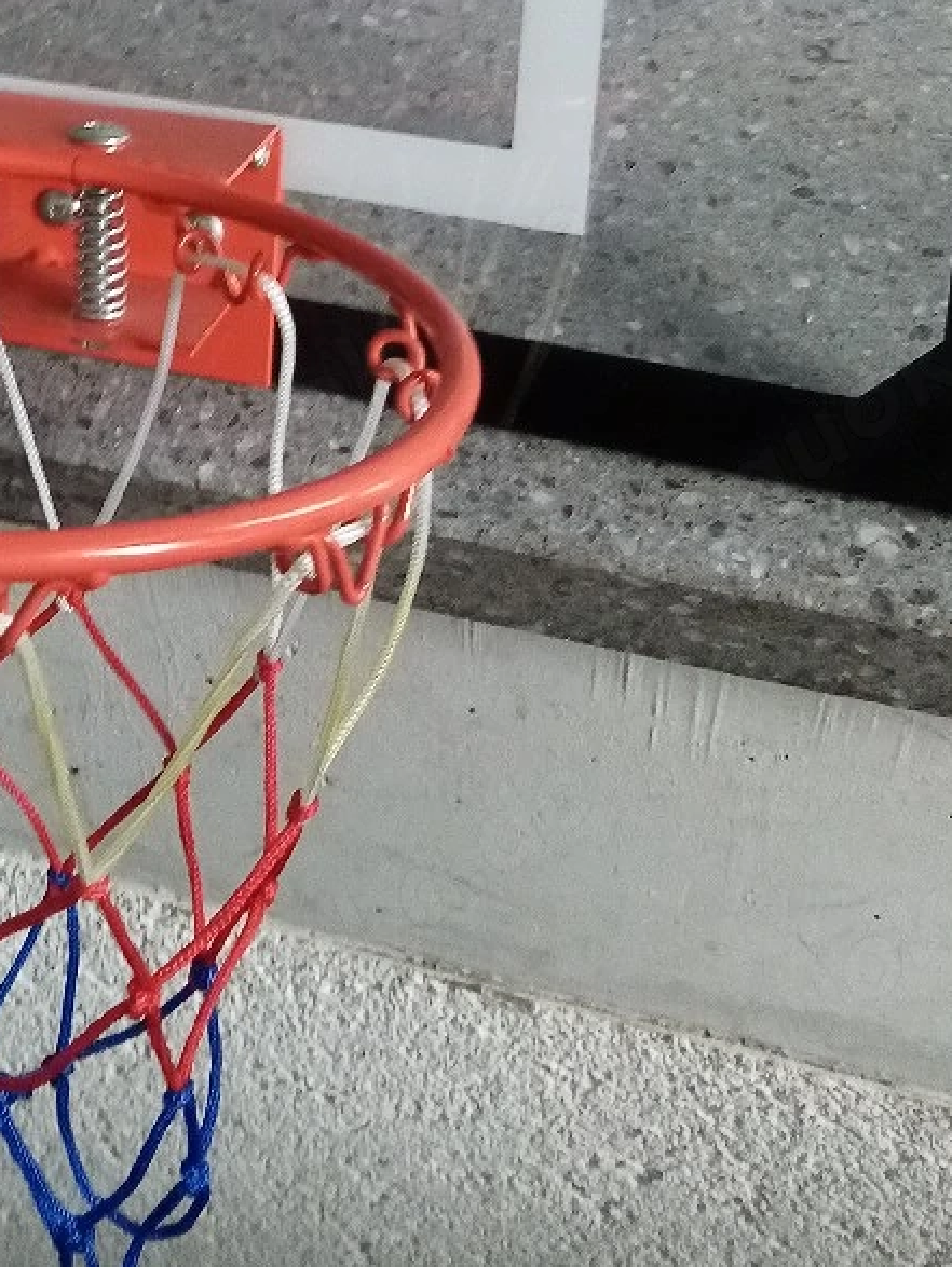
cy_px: -124
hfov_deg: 23.7
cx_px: -13
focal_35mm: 59
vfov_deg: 29.5
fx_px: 2161
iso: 126
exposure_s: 1/33.4
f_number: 1.8
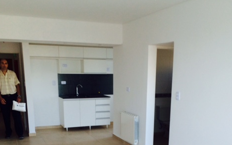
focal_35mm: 42
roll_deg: -0.2
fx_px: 266
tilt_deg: -13.8
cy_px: 134
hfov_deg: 47.2
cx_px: 114
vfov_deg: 29.2
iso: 50
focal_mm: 4.15
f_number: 2.2
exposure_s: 1/120
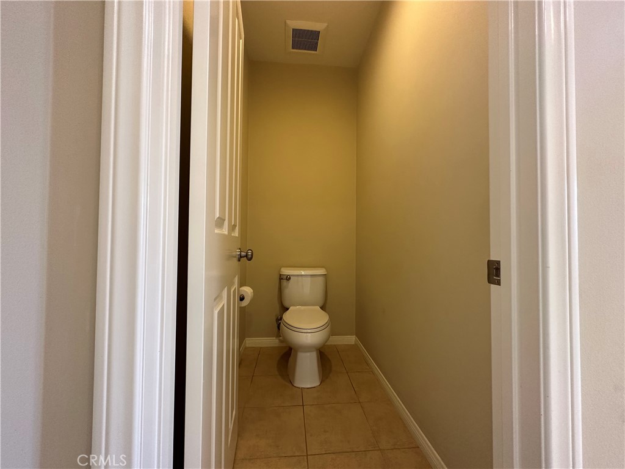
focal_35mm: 14
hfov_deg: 102.1
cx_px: 312
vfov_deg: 85.7
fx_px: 253
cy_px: 234
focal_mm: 2.22
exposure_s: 1/60
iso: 200
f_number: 2.2
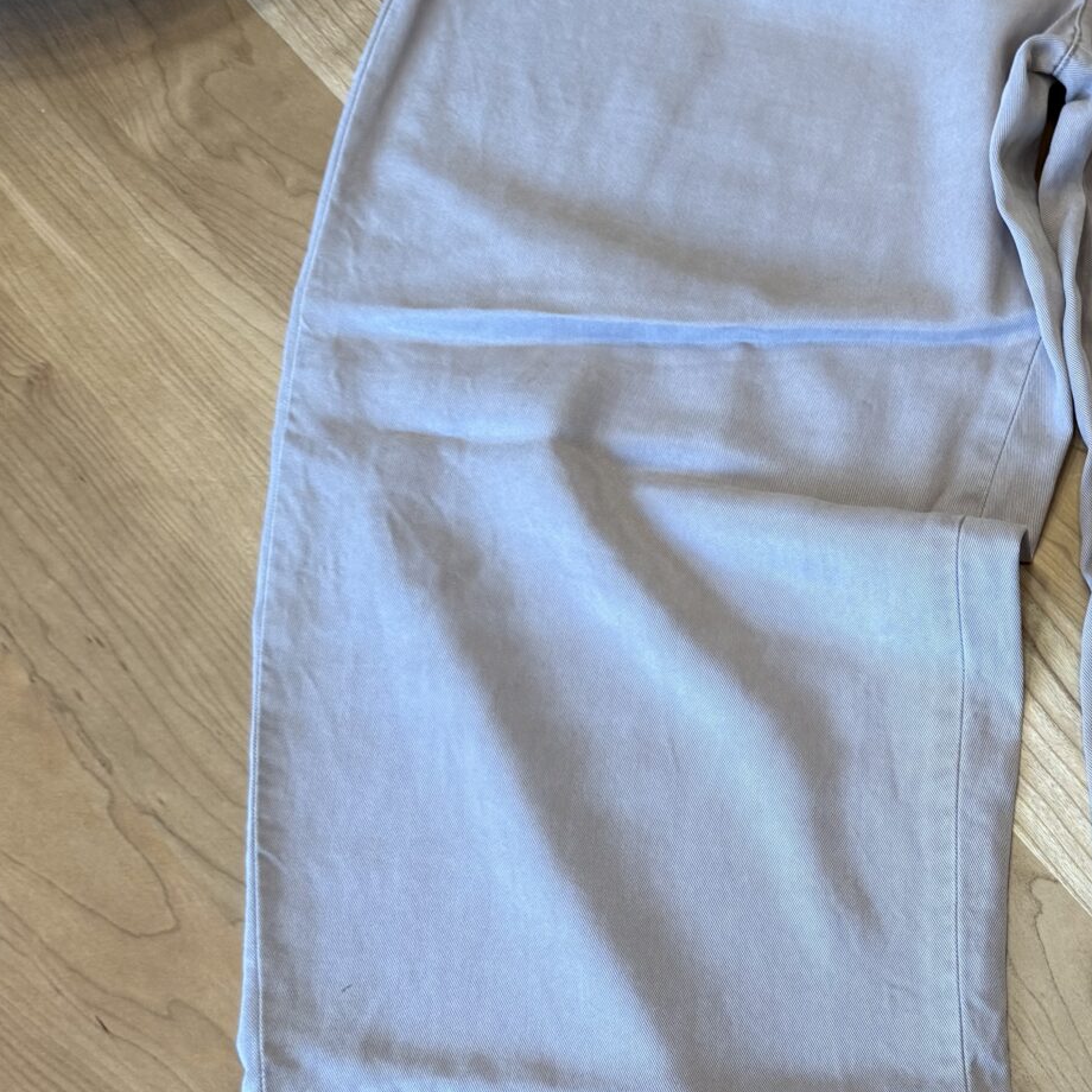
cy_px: 807
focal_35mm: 59
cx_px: 1111
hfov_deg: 27.3
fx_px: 2106
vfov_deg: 28.7
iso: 200
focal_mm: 6.76
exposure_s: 1/60
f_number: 1.78
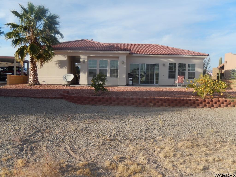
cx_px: 118
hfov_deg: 51.4
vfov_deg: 39.7
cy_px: 88
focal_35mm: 36
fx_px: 245
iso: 125
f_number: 4
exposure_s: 1/800
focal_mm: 6.5
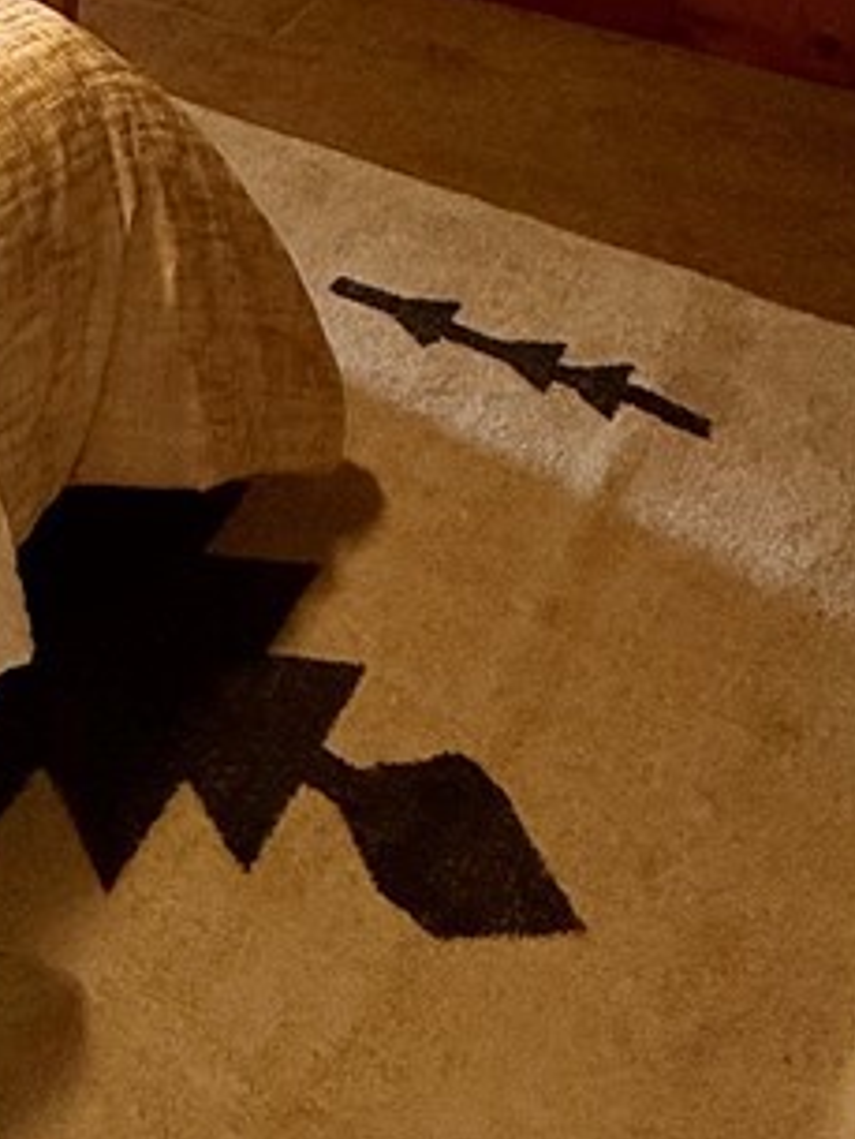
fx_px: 1547
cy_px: -254
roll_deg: +0.0
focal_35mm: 47
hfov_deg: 22.9
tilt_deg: -14.2
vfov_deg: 32.7
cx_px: -534
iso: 250
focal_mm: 2.22
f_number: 2.2
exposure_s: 1/120
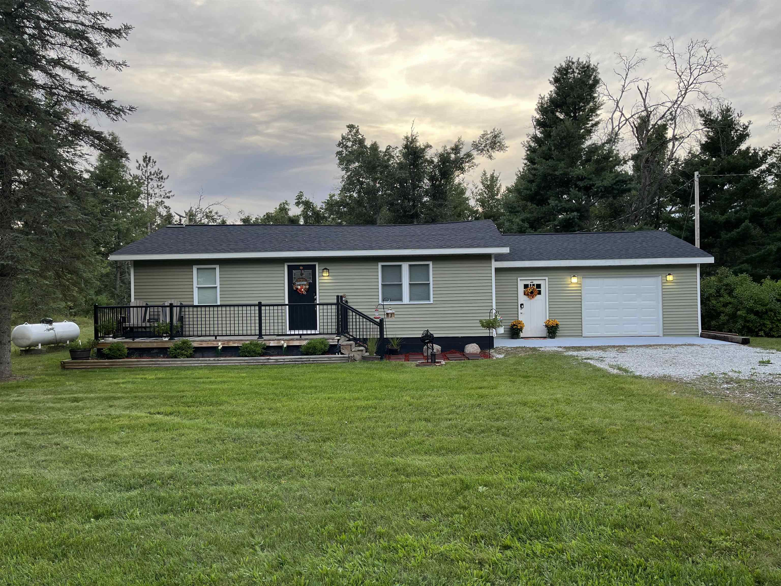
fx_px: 587
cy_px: 293
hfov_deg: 67.3
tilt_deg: +0.0
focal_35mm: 26
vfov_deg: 53.1
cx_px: 390
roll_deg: +1.6
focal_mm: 5.1
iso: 40
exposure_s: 1/165
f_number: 1.6
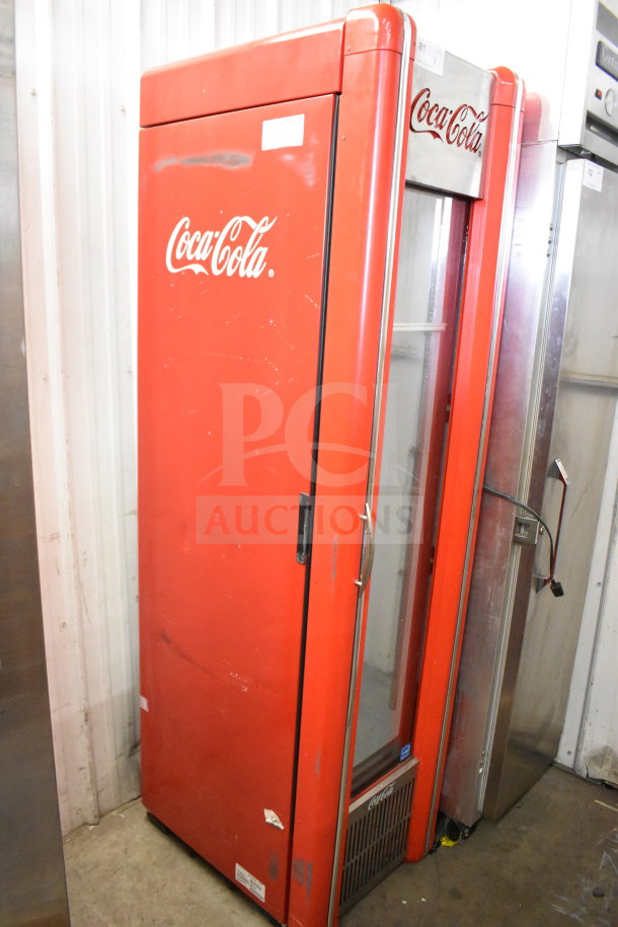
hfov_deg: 47.9
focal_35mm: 27
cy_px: 464
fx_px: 695
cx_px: 309
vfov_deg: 67.4
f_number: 3.5
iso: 6400
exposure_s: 1/125
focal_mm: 18
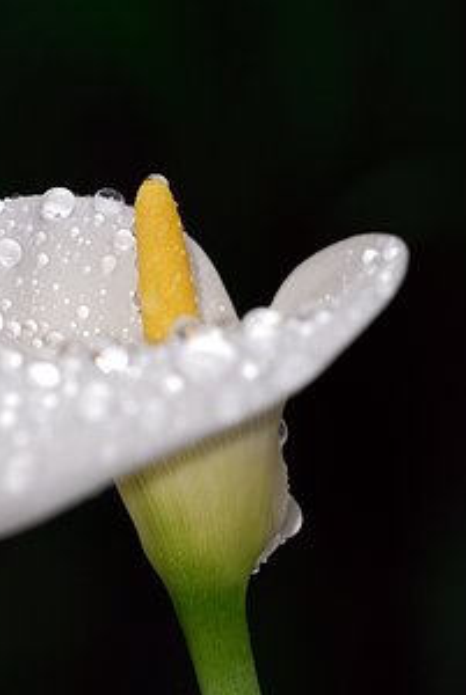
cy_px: 512
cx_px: 82
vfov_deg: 5.4
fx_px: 7430
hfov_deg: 3.6
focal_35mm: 384
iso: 200
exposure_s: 1/60
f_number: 5
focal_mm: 150
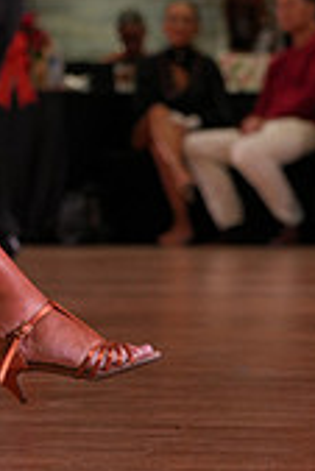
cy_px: -98
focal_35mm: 315
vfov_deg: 6.5
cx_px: -155
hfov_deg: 4.3
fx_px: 4126
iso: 800
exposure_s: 1/400
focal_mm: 92
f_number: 4
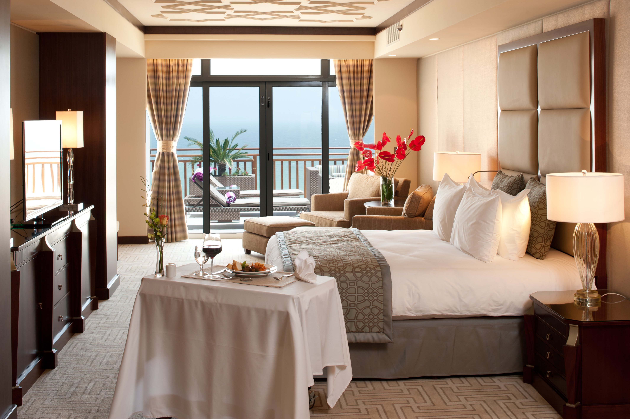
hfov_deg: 43.6
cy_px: 210
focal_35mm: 45
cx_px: 315
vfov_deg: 29.8
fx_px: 787
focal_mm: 45
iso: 200
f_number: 11
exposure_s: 1/8
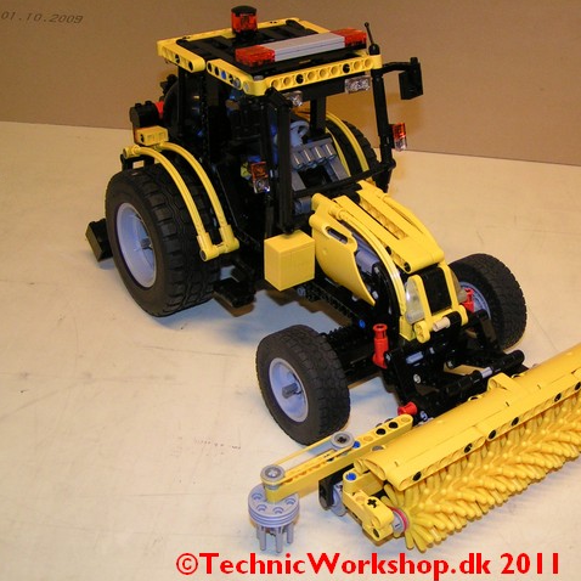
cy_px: 290
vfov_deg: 37.6
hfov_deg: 37.3
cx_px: 367
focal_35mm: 45
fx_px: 855
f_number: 2.8
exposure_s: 1/50
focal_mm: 5.8
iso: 125
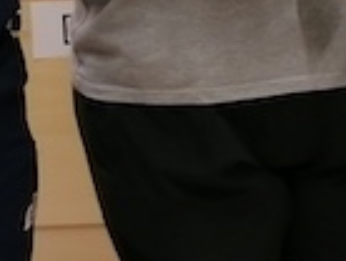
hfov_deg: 11.2
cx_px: 296
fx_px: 1762
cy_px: -203
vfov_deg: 8.2
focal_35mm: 176
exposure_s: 1/50
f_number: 1.8
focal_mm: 5.4
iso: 80
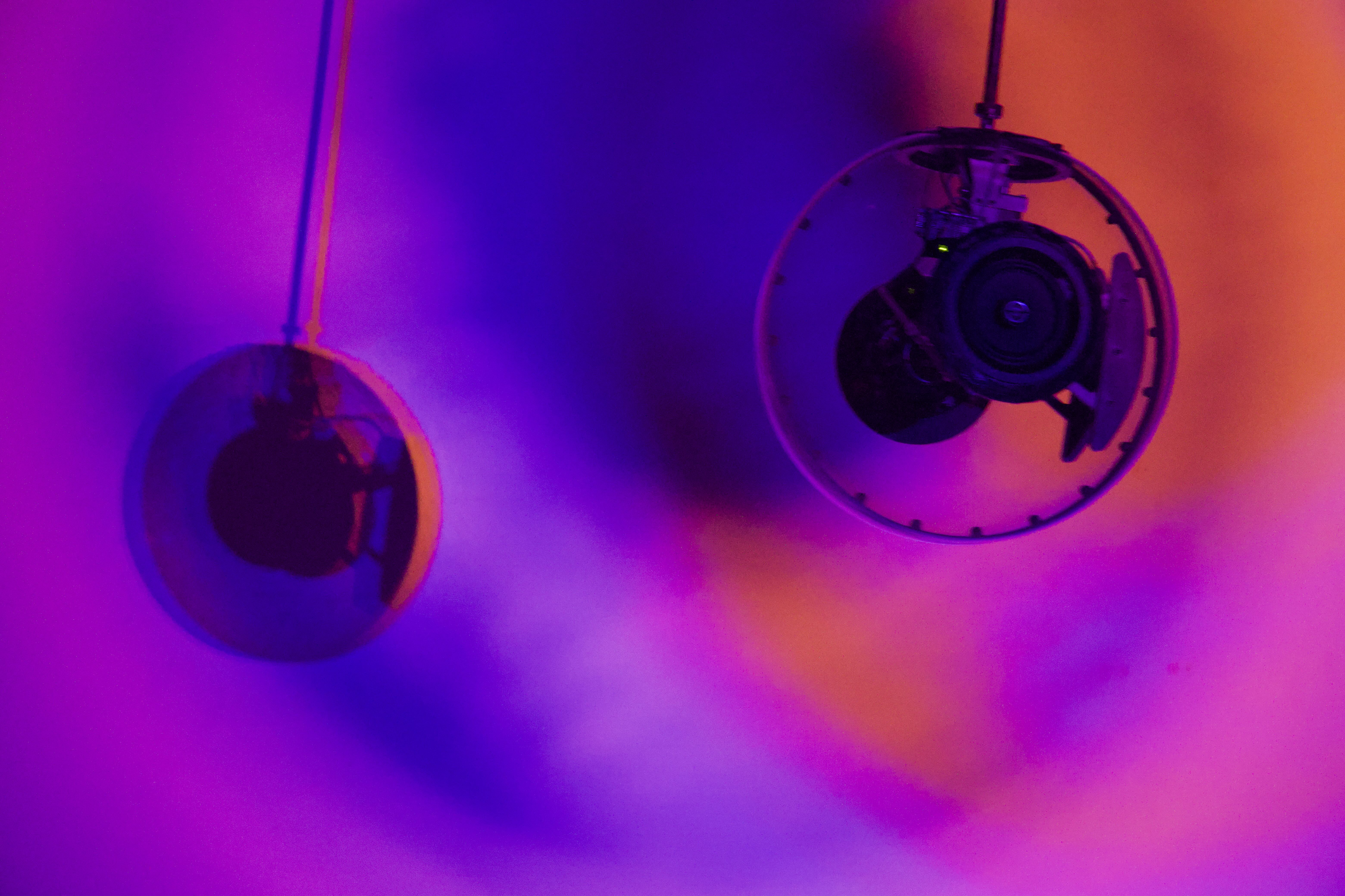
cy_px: 448
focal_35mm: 120
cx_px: 672
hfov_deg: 17.1
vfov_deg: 11.4
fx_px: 4483
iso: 10000
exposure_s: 1/40
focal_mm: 80
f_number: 7.1
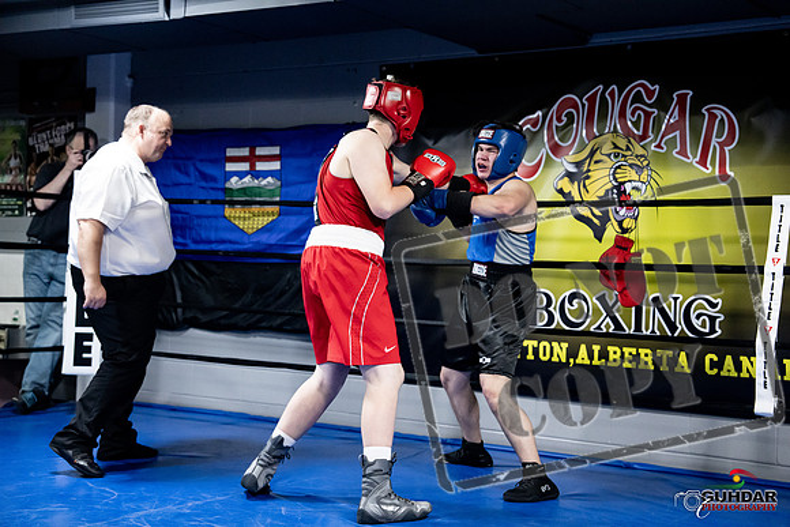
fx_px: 1229
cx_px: 395
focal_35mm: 56
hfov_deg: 35.6
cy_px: 264
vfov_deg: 24.2
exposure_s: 1/1000
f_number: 2.8
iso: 8000
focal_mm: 56
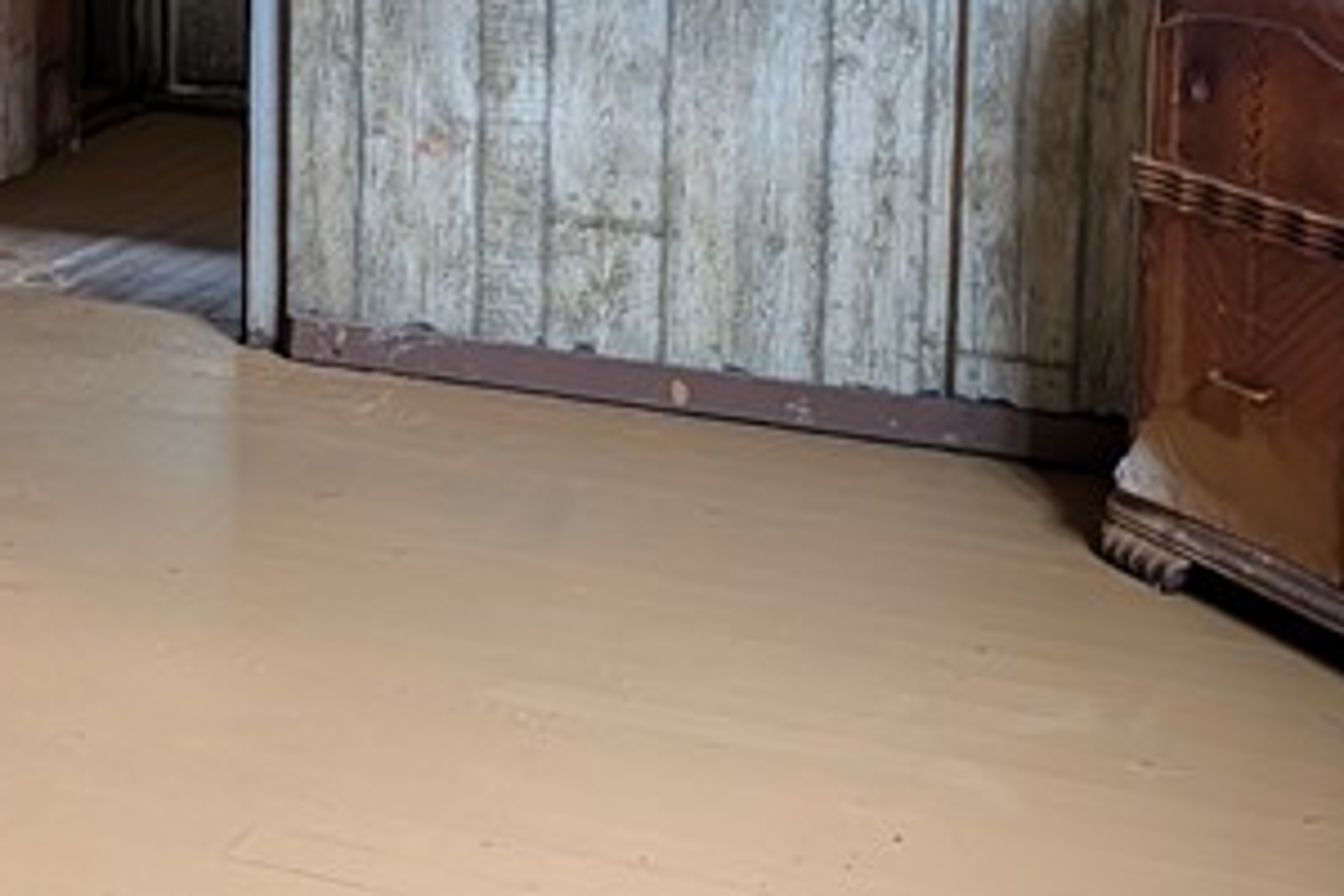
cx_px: 7
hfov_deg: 23.0
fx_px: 3173
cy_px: -255
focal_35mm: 85
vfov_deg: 15.3
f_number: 1.68
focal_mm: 6.9
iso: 445
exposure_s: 1/81.5
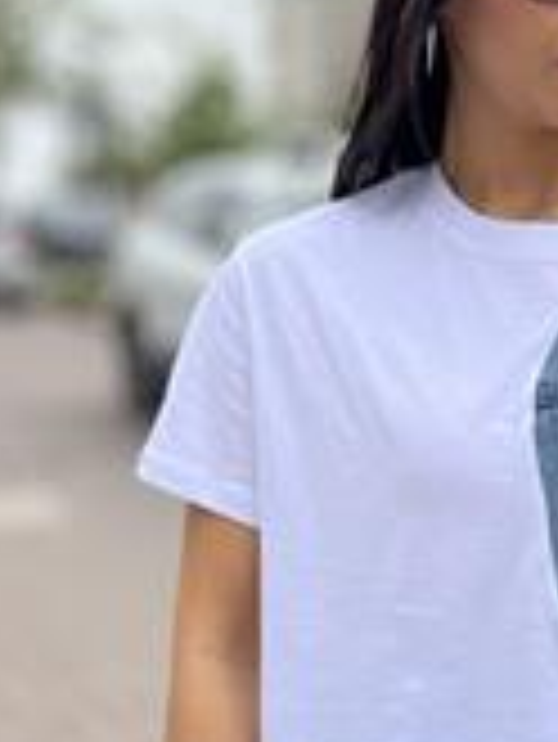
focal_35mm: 65
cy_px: 367
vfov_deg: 29.8
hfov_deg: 21.6
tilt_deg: -2.6
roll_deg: +2.3
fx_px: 1395
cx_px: 590
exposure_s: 1/2353
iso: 50
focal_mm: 5.7
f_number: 1.5
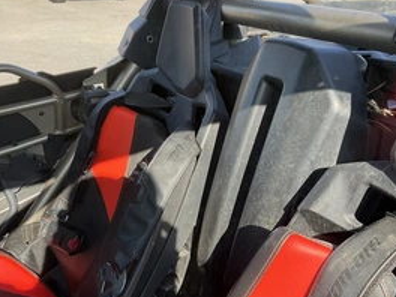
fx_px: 503
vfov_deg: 32.9
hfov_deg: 42.9
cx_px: 177
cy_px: 148
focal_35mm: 44
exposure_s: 1/283
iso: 25
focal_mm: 3
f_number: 1.8
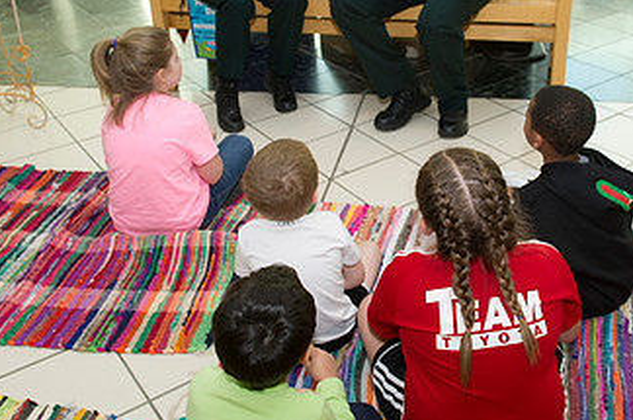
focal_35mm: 43
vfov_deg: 30.8
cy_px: 139
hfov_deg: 45.2
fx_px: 755
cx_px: 387
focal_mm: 24
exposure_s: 1/250
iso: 1250
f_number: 5.6
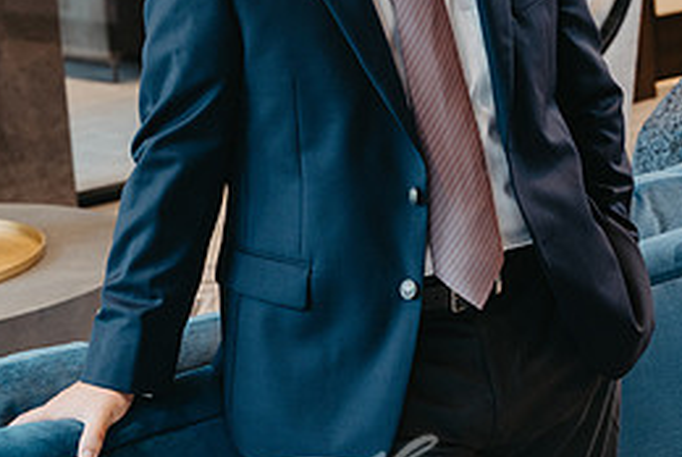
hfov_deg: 16.9
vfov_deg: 11.3
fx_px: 2295
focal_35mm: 121
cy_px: 29
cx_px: 359
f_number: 5
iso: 1000
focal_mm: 70
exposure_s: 1/100
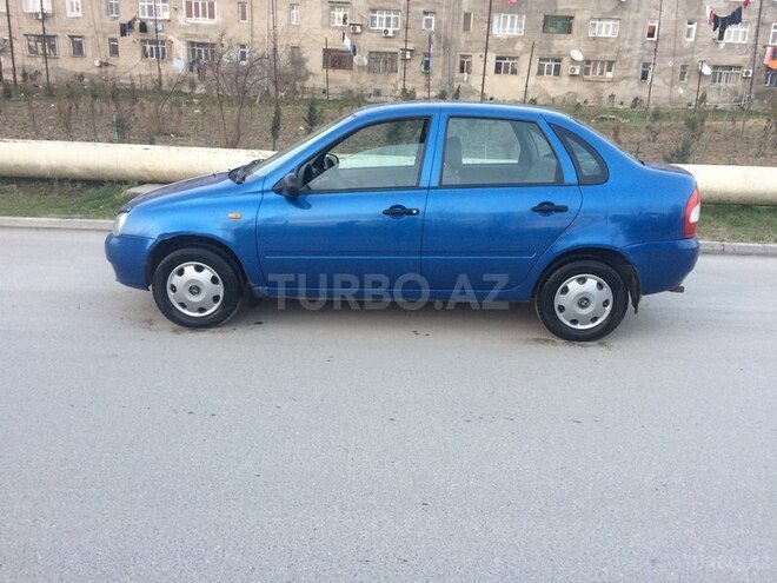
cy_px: 292
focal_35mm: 29
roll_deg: -2.4
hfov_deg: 61.7
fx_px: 651
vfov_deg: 48.2
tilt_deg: -17.8
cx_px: 388
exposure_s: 1/33
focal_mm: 4.15
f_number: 2.2
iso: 64
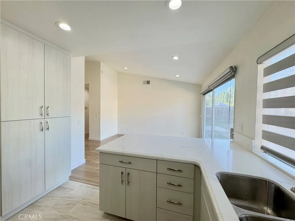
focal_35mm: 14
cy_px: 110
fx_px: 119
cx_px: 148
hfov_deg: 102.1
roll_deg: -0.7
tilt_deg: -2.1
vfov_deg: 85.7
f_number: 2.2
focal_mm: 2.22
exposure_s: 1/122
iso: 40
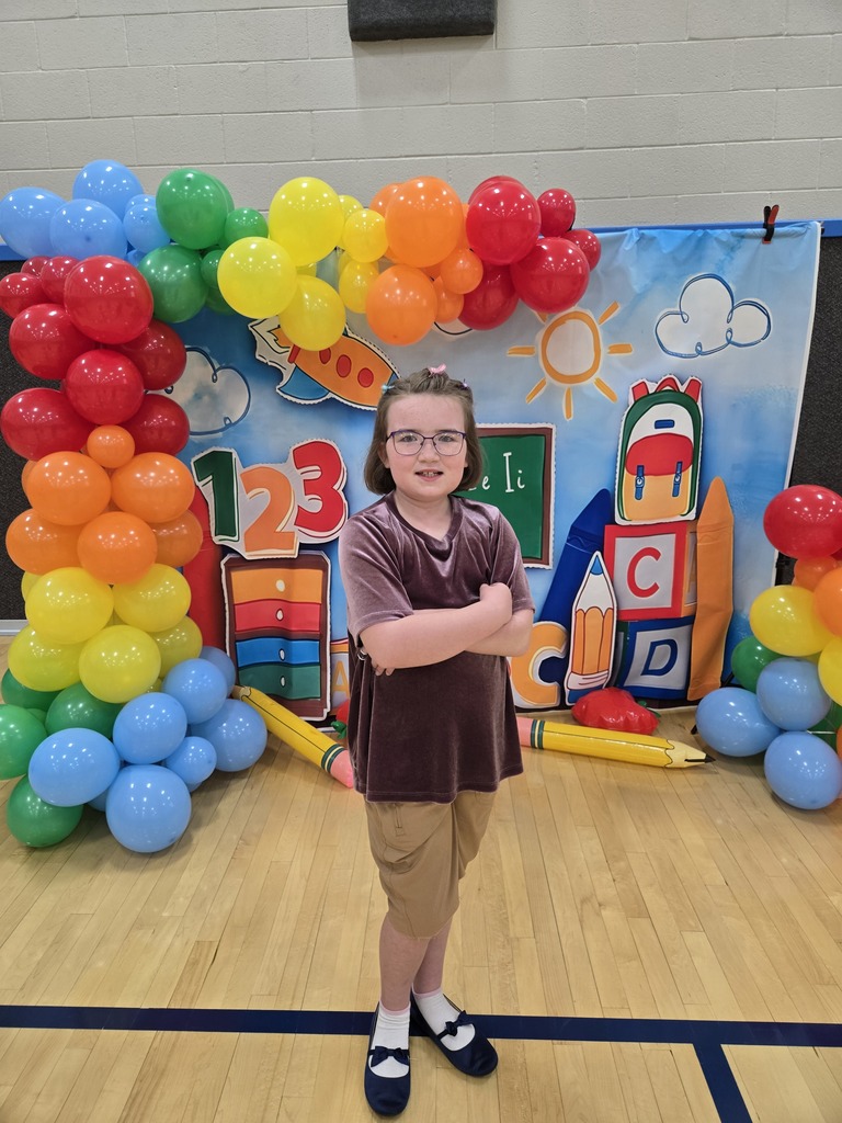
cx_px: 421
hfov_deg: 58.9
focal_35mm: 23
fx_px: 746
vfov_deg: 73.9
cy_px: 562
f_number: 1.8
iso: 125
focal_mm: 5.4
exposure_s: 1/64
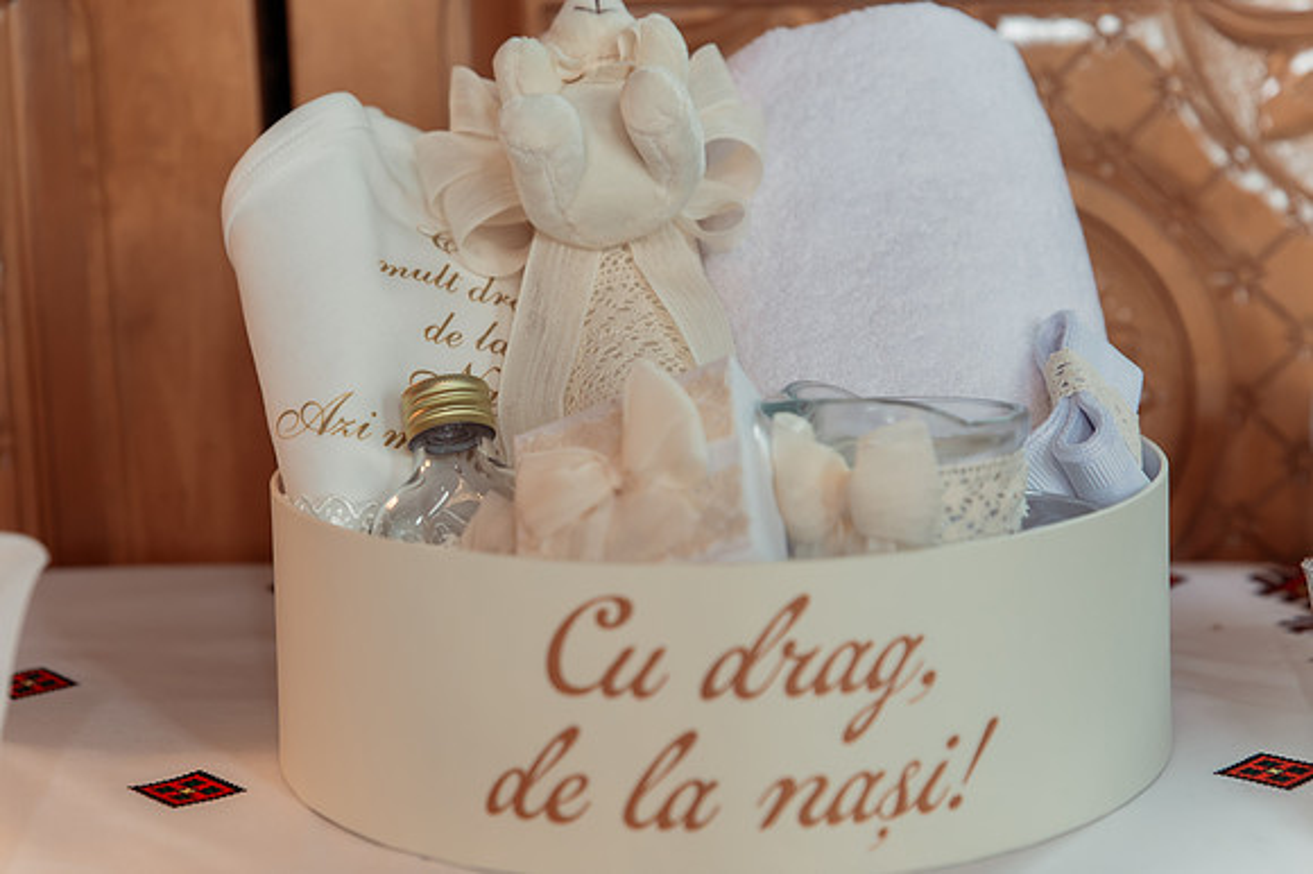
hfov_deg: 28.9
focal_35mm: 70
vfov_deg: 19.4
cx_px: 656
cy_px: 437
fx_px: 2552
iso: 1600
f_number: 3.5
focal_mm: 70
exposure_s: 1/125
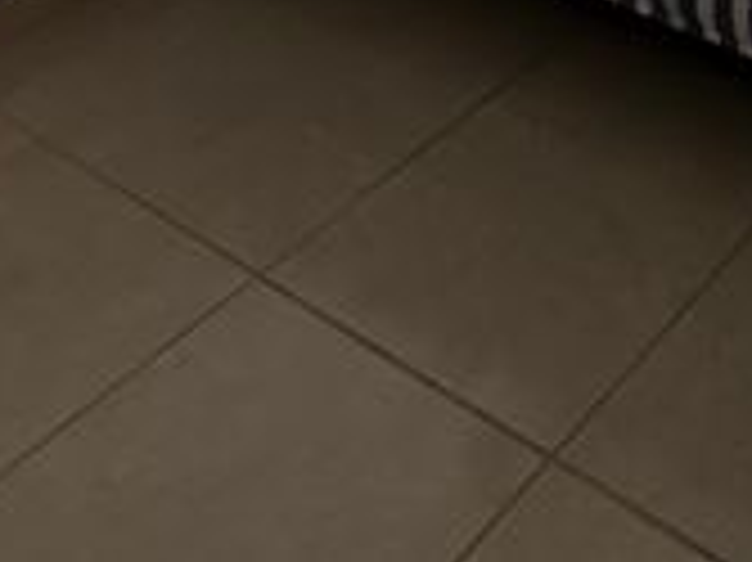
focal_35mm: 56
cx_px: 1155
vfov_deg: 18.0
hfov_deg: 25.2
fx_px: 1216
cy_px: -558
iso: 40
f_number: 2.2
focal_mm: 2.22
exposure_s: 1/304
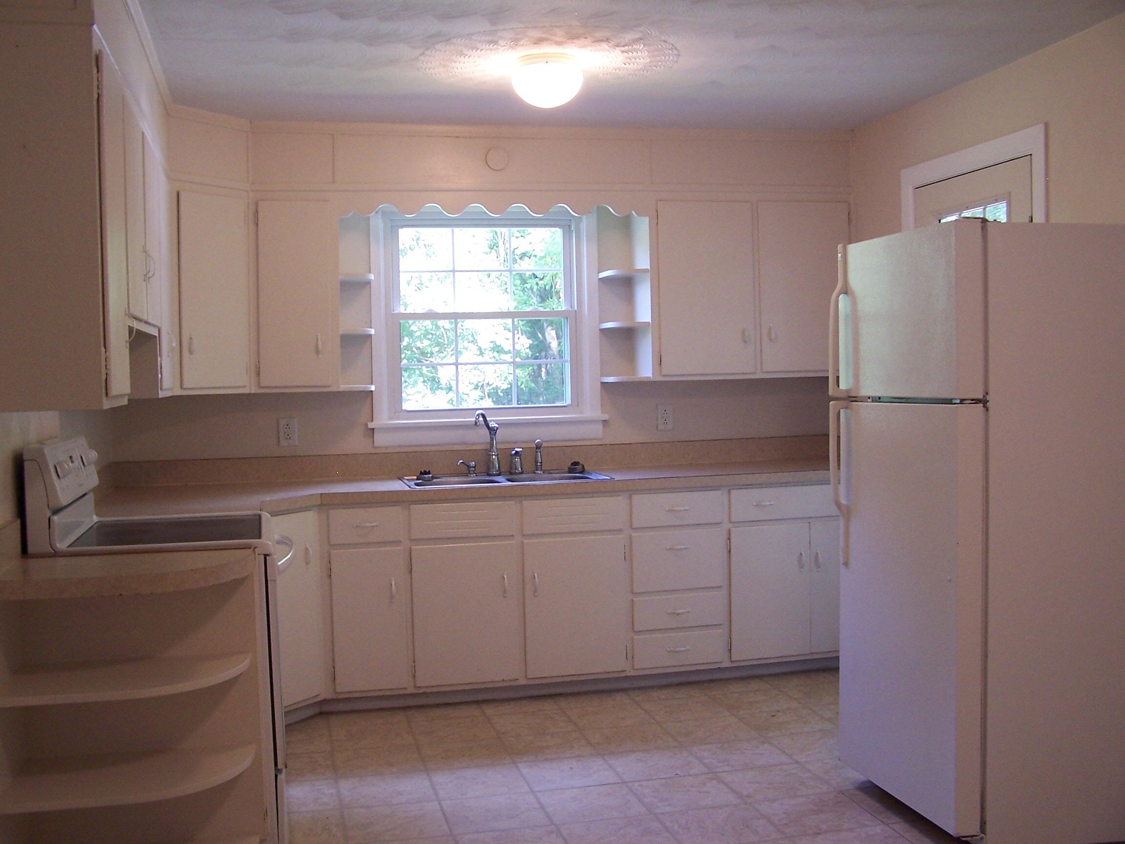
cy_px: 422
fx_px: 1235
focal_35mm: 38
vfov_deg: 37.7
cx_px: 562
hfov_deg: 49.0
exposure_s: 1/30
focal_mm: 6.3
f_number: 2.8
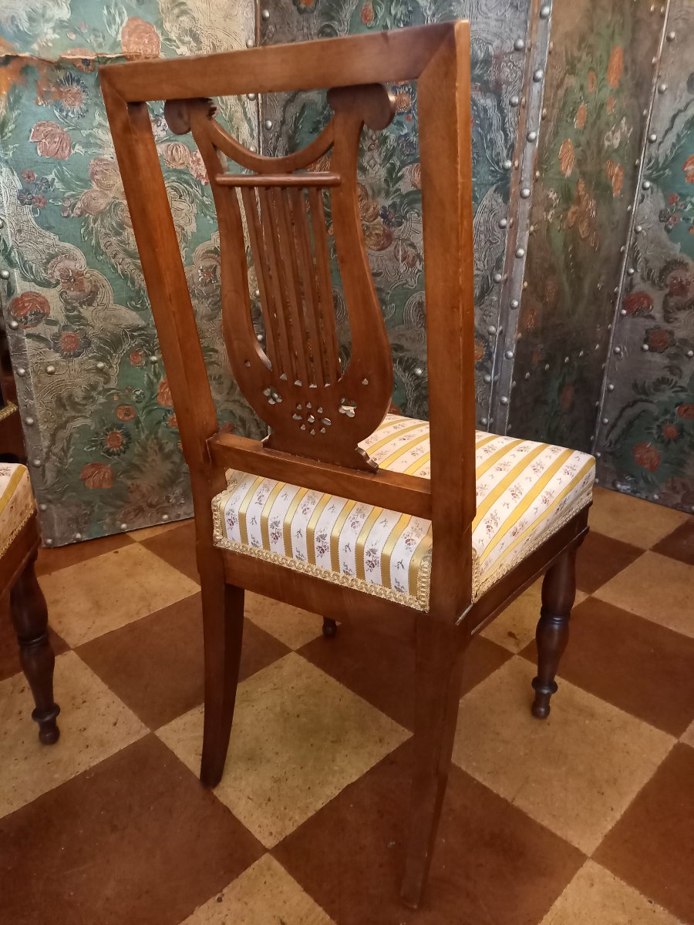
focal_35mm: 25
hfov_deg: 54.9
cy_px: 462
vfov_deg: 69.4
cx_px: 347
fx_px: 668
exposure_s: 1/20
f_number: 1.8
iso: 1600
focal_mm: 4.65
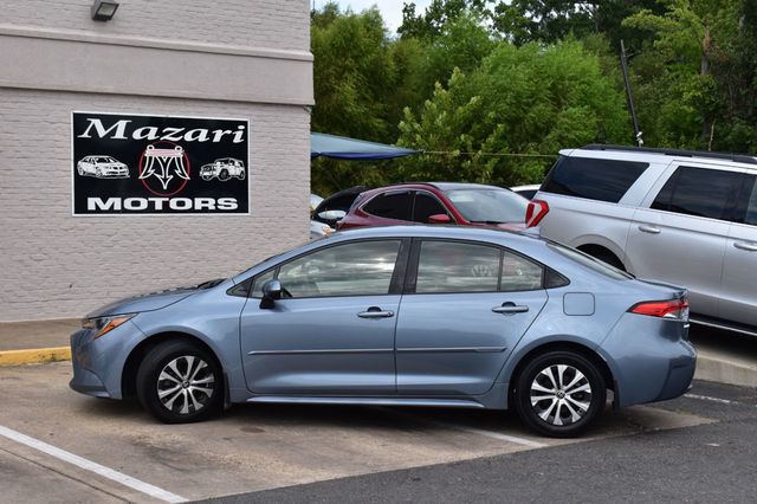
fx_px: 1261
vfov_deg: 22.6
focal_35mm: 60
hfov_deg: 33.4
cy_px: 252
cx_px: 378
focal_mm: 40
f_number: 11
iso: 400
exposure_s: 1/500
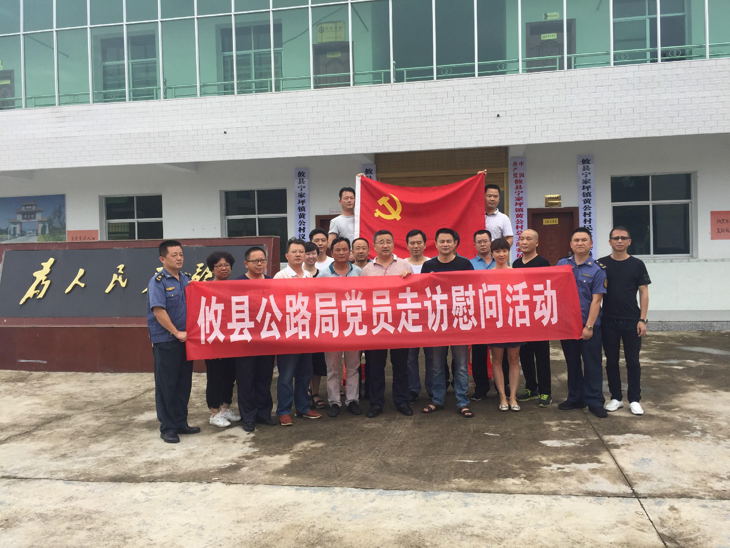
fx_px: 612
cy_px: 274
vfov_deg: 48.2
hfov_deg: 61.7
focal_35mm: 29
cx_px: 365
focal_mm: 4.15
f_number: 2.2
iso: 32
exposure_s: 1/807
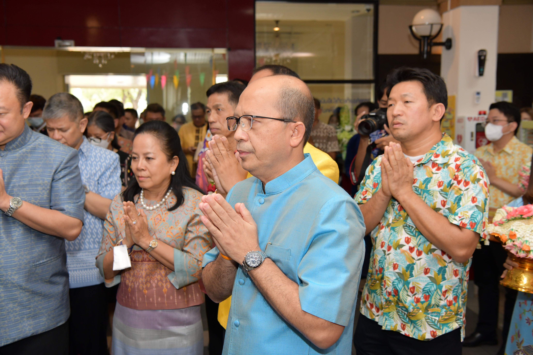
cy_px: 178
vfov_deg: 31.9
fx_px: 622
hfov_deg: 46.4
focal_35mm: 42
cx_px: 266
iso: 1250
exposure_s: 1/200
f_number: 5.6
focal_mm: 42
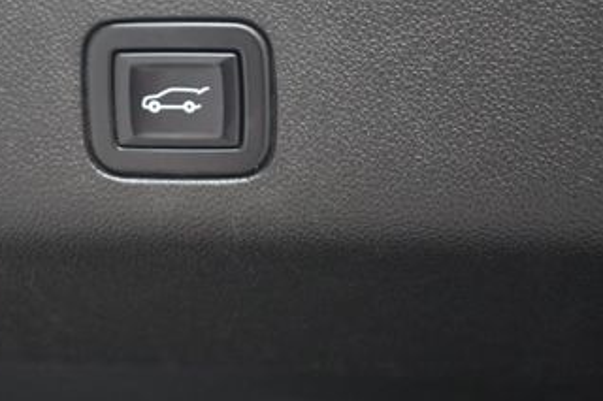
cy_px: 55
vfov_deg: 15.7
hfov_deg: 23.5
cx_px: 183
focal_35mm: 86
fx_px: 1440
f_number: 4.2
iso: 1400
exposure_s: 1/125
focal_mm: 29
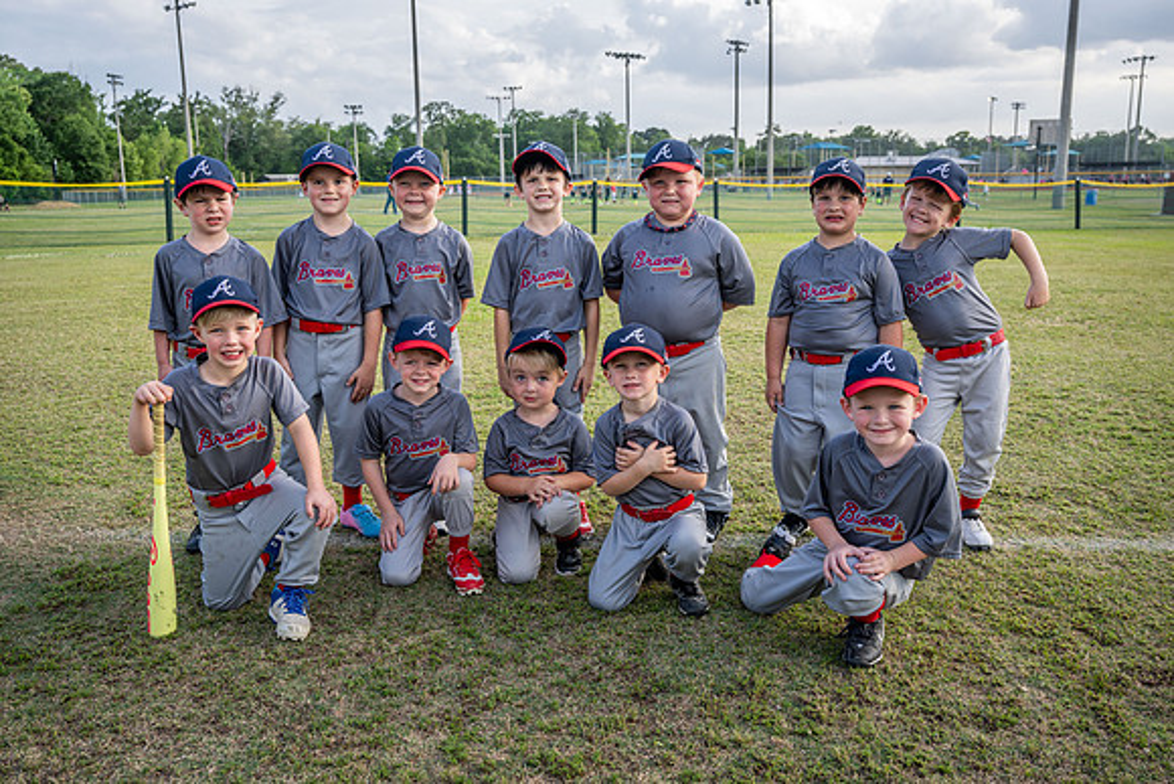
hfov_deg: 59.5
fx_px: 1027
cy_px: 392
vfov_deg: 41.7
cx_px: 587
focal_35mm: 32
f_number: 5
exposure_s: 1/200
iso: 100
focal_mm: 31.5
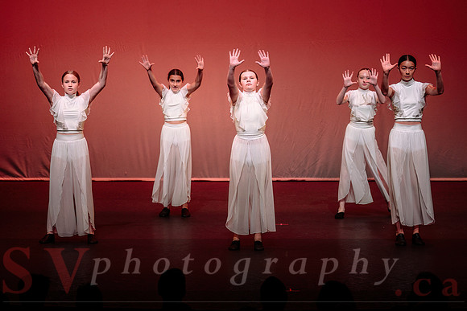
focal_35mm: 136
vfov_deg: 10.1
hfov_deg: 15.1
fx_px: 1764
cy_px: 128
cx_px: 208
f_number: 2.8
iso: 1000
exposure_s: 1/640
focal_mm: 112
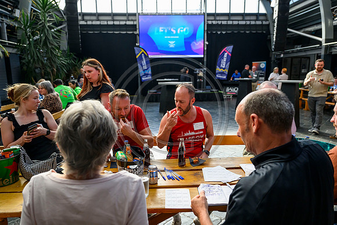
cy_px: 112
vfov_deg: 50.4
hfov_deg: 70.4
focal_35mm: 26
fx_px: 239
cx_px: 168
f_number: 3.5
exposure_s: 1/4000
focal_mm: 25.5
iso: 2500
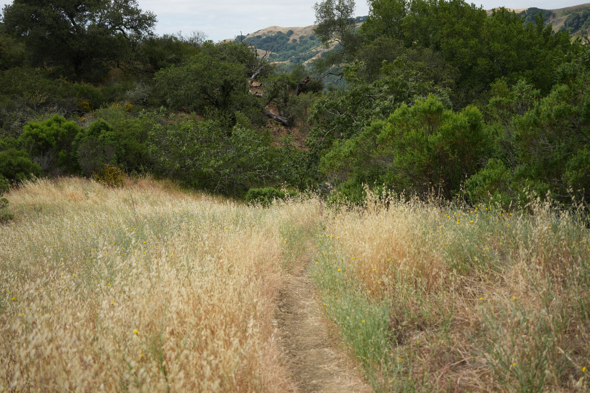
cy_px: 196
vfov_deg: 27.0
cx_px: 295
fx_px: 819
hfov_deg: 39.6
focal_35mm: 50
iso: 200
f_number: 4.5
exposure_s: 1/1250
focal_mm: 50
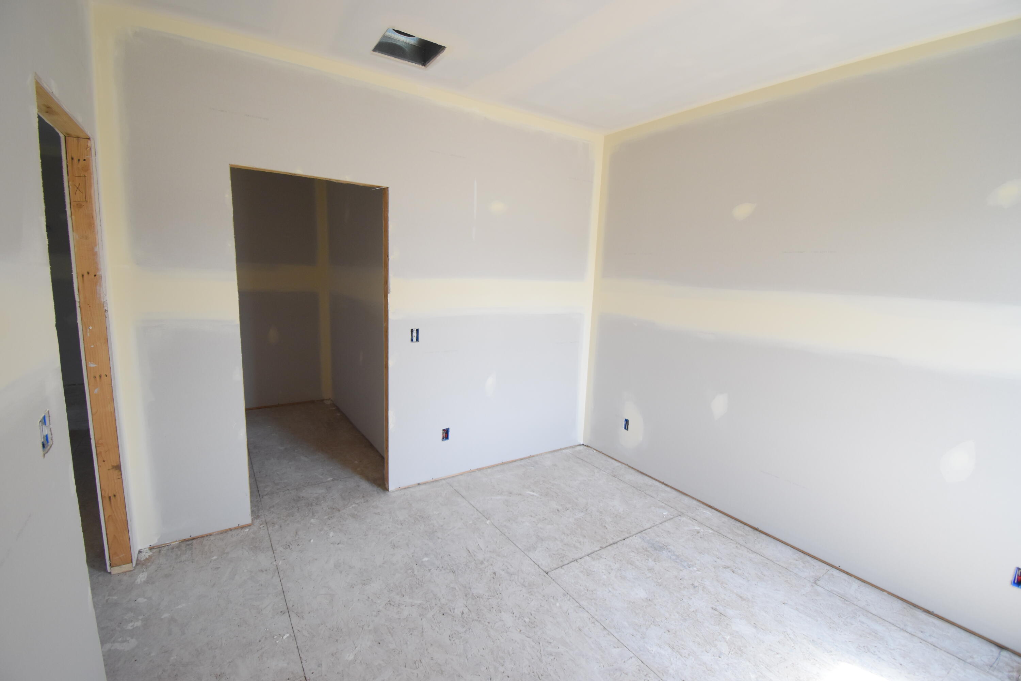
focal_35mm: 15
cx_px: 510
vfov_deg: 77.3
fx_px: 425
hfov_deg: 100.4
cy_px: 340
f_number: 4.5
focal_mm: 10
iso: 800
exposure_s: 1/125
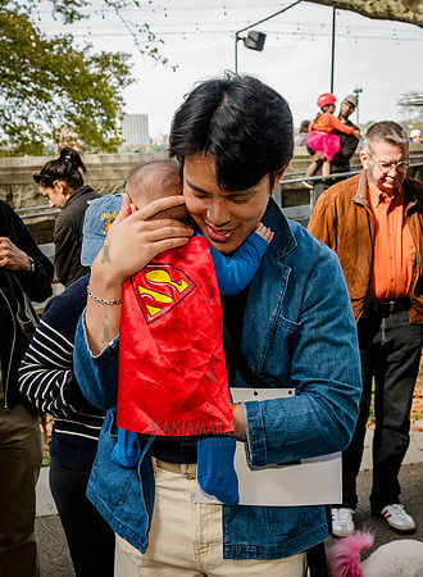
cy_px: 289
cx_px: 231
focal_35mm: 51
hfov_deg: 28.2
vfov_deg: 37.8
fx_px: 842
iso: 1000
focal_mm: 31
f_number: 5
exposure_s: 1/1250
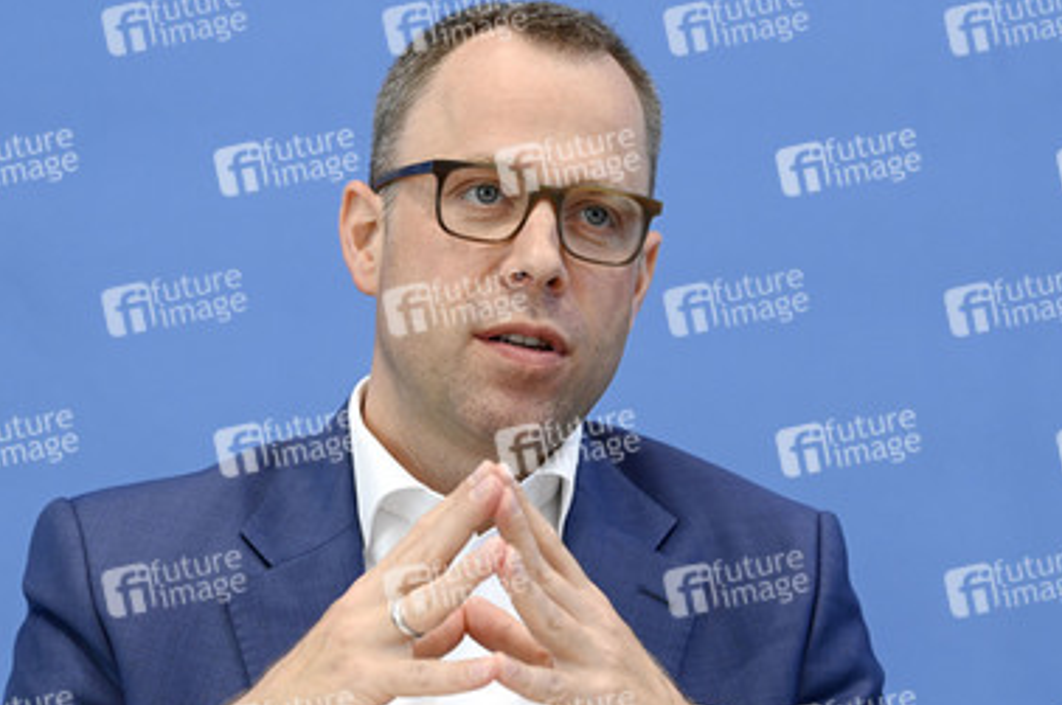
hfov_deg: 12.3
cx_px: 493
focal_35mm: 167
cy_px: 374
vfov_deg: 8.2
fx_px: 4920
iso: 3200
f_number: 5.6
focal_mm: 140
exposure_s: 1/640
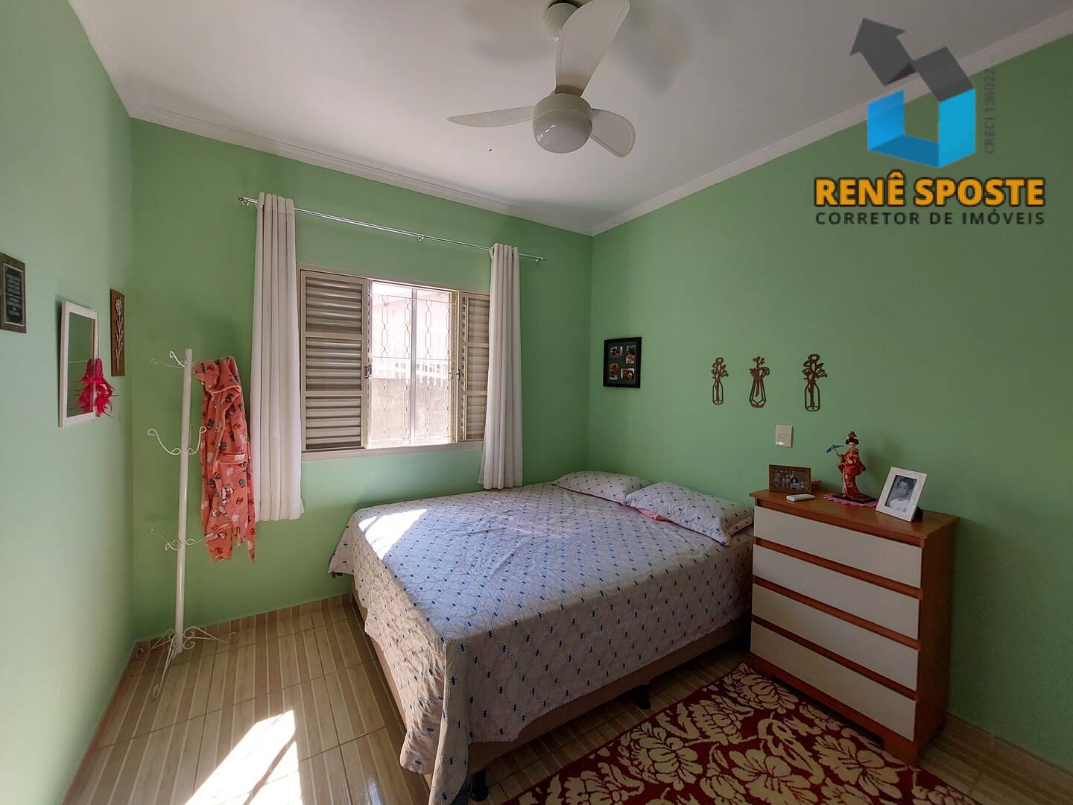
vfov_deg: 89.9
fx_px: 403
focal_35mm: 13
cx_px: 536
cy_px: 402
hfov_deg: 106.2
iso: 50
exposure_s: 1/60
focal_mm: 1.74
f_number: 2.2
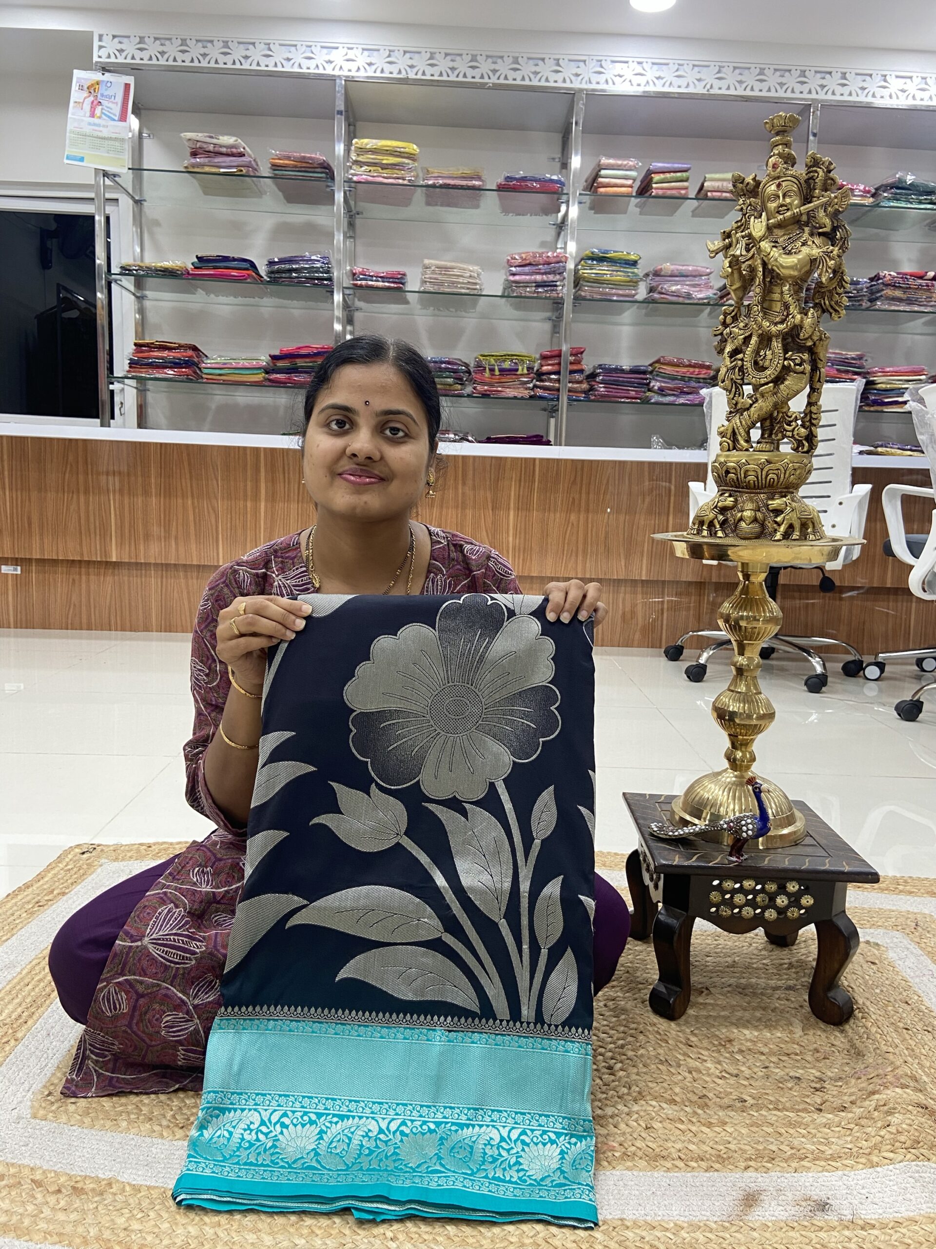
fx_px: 937
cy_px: 624
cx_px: 468
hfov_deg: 53.1
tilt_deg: -6.0
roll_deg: -1.7
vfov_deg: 67.3
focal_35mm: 26
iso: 80
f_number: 1.8
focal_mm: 4.25
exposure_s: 1/50
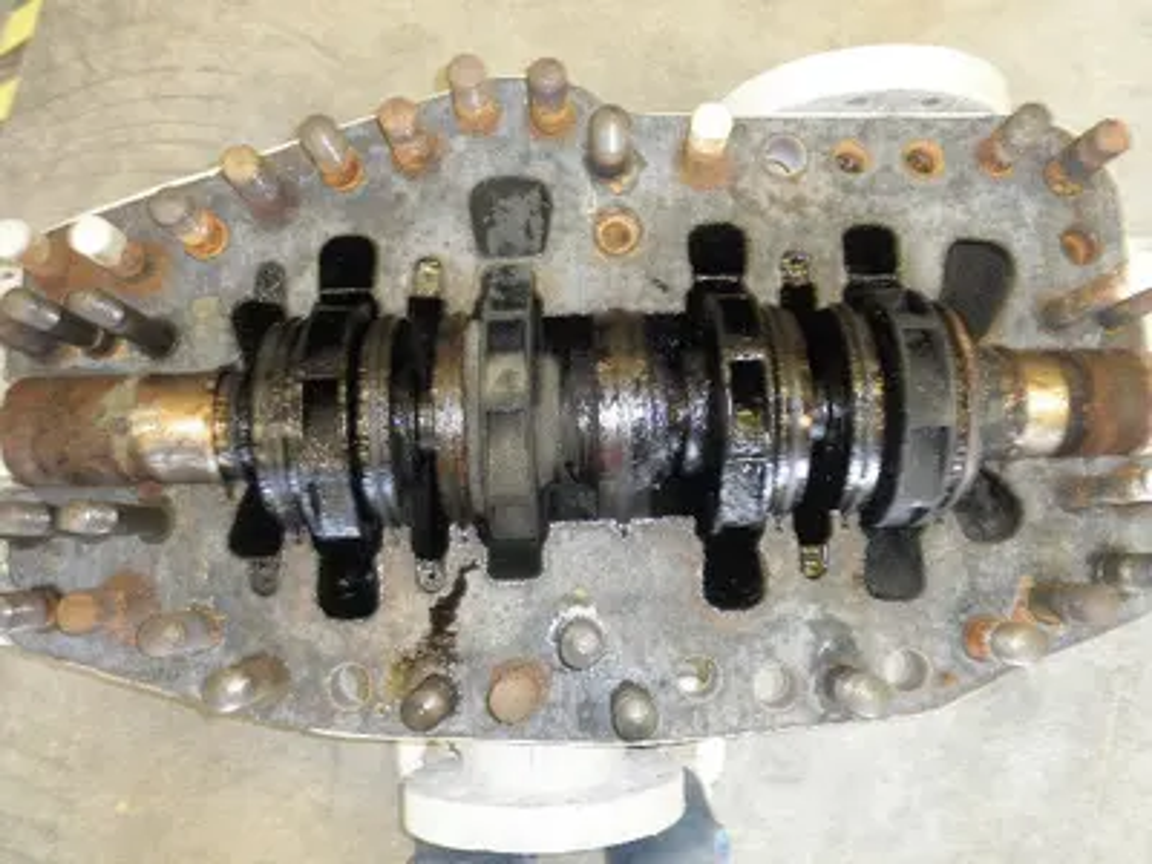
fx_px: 932
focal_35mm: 28
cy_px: 432
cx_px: 576
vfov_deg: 49.7
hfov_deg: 63.4
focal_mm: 5
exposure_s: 1/30
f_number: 3
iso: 200
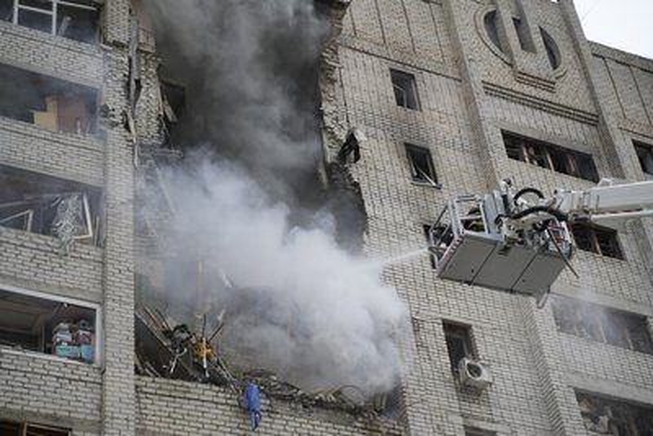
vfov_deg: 18.2
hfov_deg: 27.0
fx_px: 1361
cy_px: 218
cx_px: 326
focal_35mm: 75
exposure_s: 1/160
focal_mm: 75
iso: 100
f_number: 4
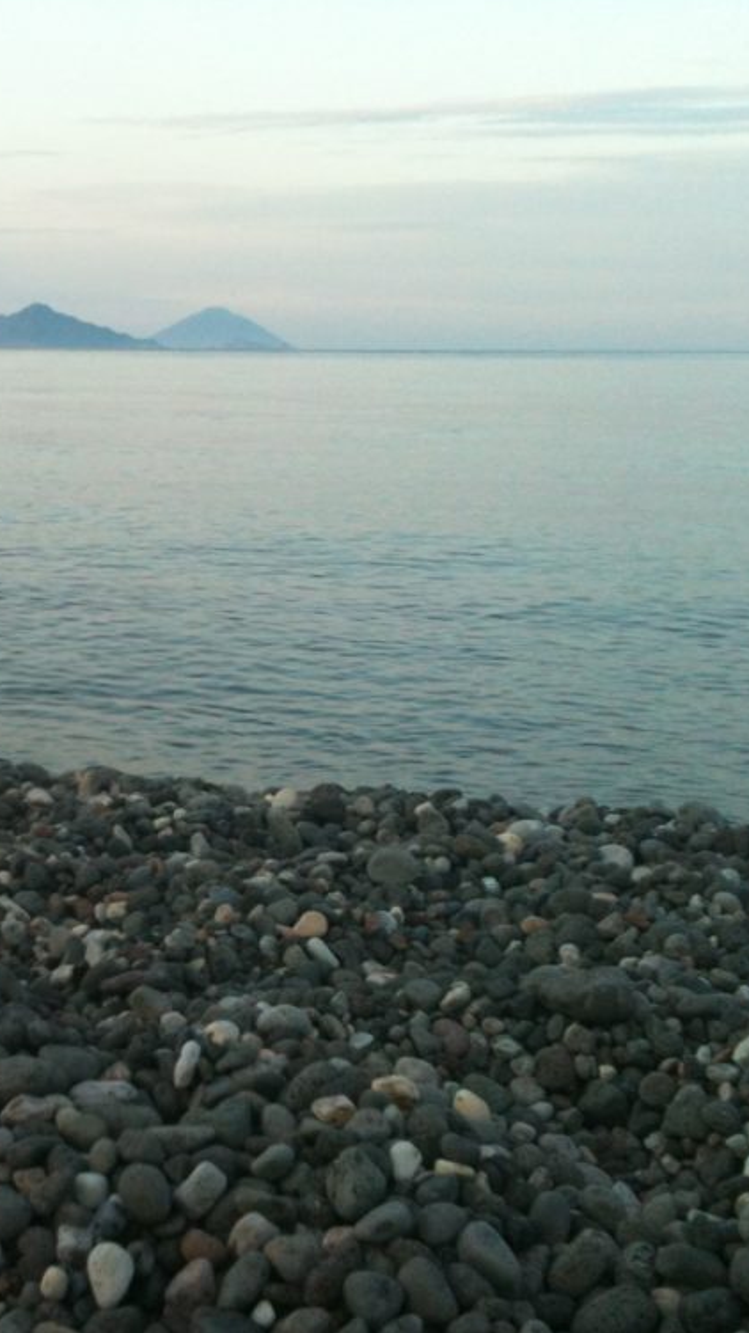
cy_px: 666
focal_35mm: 52
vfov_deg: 39.9
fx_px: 1837
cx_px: 115
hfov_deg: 22.6
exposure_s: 1/126
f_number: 2.8
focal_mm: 3.85
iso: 64
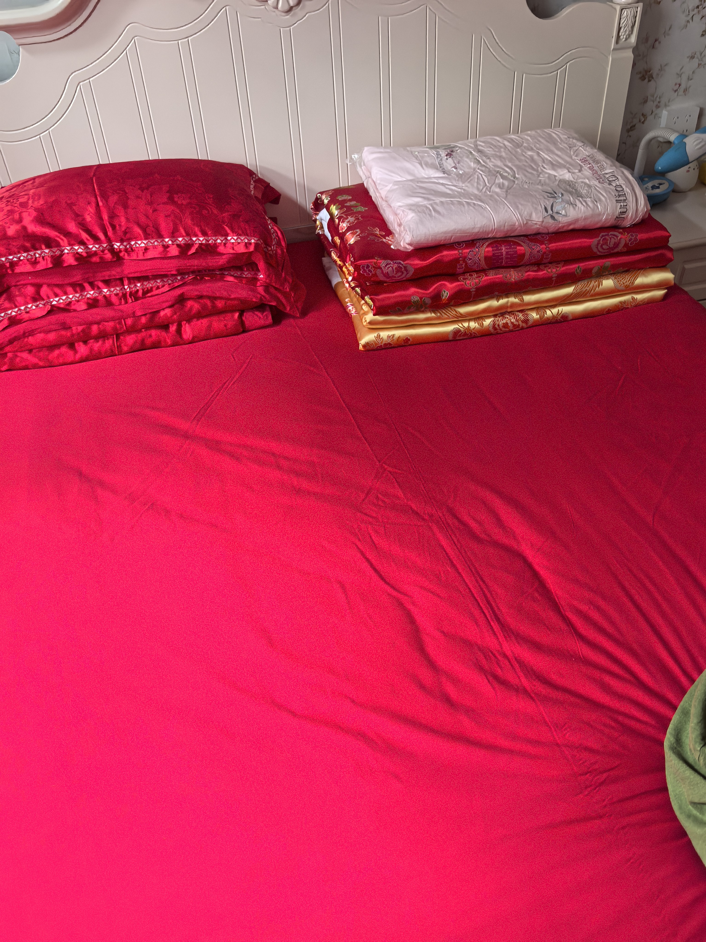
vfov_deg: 65.3
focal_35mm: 27
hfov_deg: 51.4
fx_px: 734
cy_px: 471
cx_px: 353
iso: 6400
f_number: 2
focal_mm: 6.98
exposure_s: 1/380
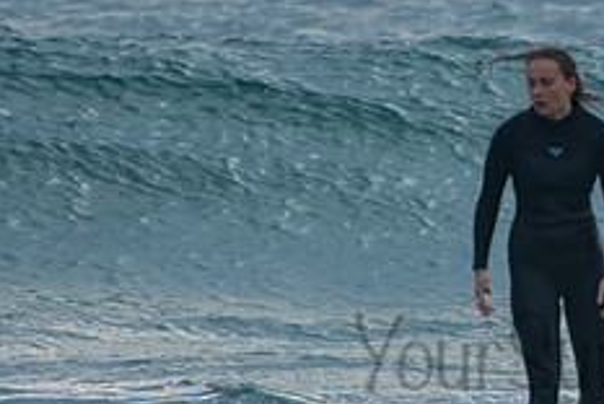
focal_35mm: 1492
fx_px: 25064
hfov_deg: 1.4
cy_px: 330
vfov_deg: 0.9
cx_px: 622
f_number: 5.6
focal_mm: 400
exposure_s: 1/400
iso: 360
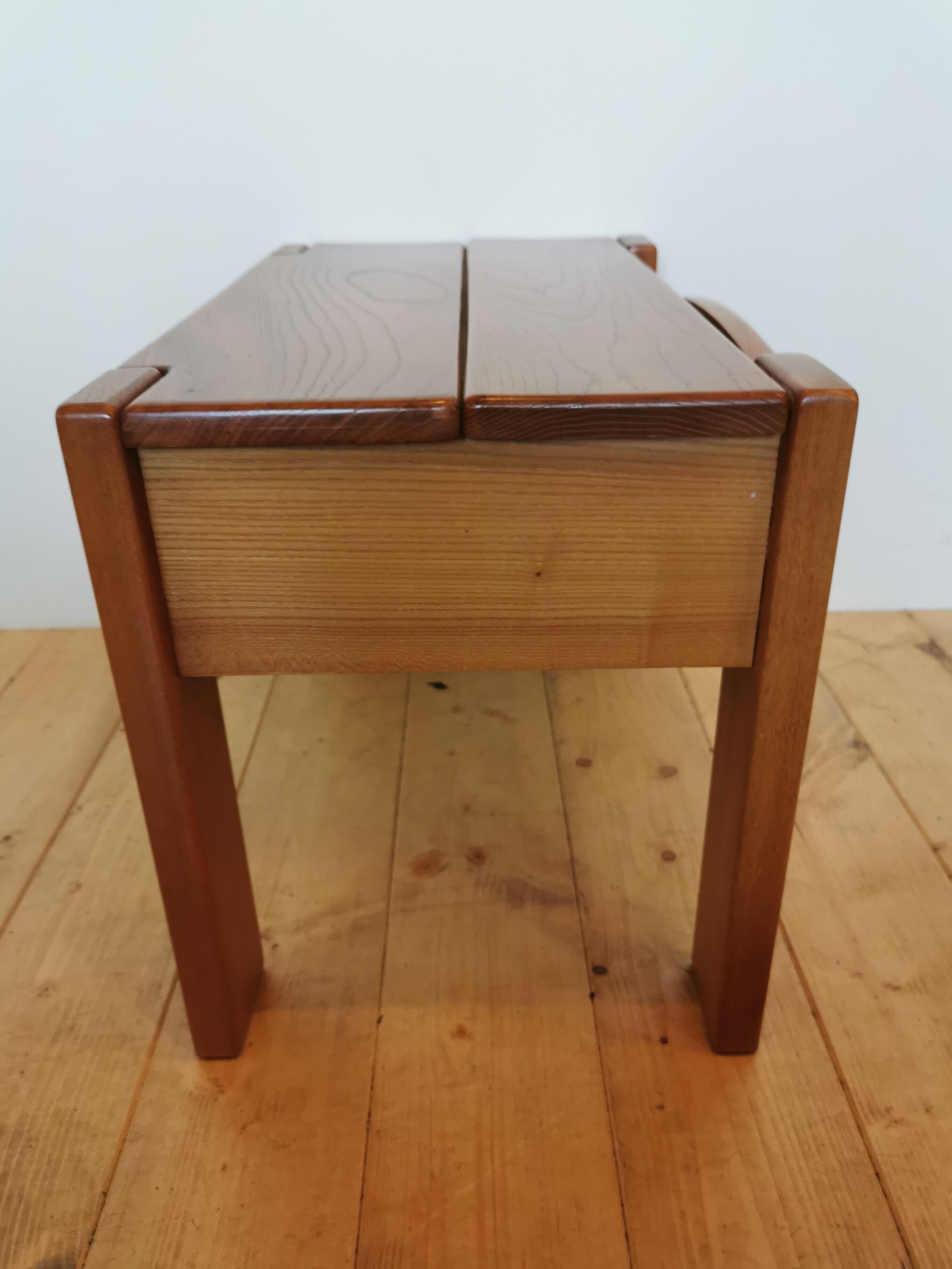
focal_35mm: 27
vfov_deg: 65.3
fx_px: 990
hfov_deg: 51.4
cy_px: 634
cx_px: 476
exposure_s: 1/50
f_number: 1.8
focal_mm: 5.58
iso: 125
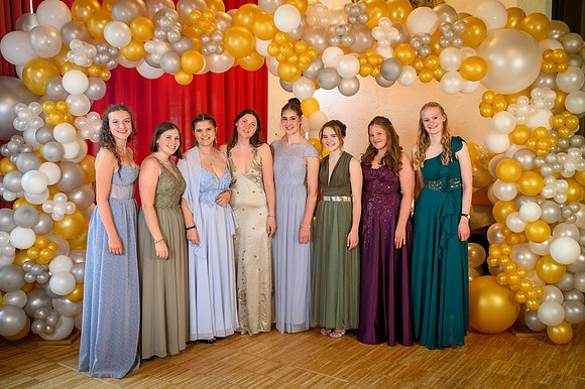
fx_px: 593
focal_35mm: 37
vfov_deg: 36.3
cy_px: 192
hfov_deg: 52.5
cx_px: 296
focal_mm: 35
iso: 1250
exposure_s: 1/100
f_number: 3.5
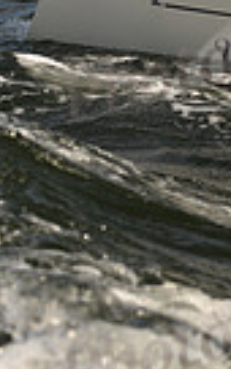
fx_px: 3062
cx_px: 587
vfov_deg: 6.8
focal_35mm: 304
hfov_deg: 4.2
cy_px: -126
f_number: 5
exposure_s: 1/640
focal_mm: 70
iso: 250
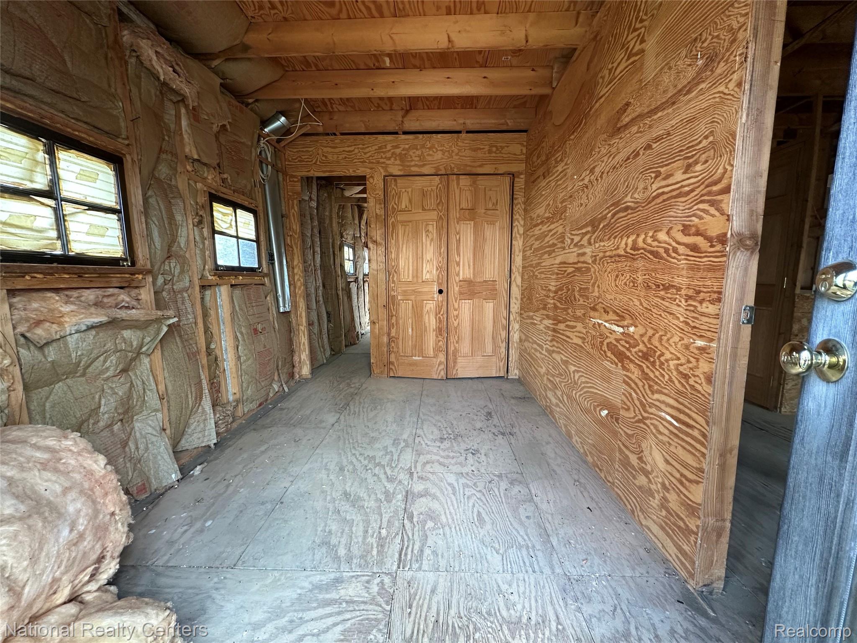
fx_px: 347
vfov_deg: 85.7
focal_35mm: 14
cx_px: 428
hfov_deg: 102.1
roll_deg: -0.3
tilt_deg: -6.8
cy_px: 322
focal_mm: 2.22
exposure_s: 1/99
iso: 250
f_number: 2.2
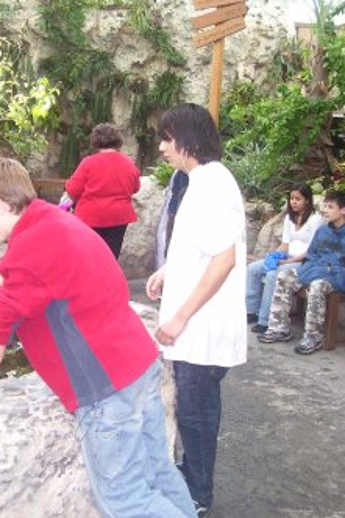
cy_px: 257
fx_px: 691
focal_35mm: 48
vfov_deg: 41.1
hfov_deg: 27.8
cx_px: 105
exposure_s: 1/60
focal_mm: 5.6
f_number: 2.7
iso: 125
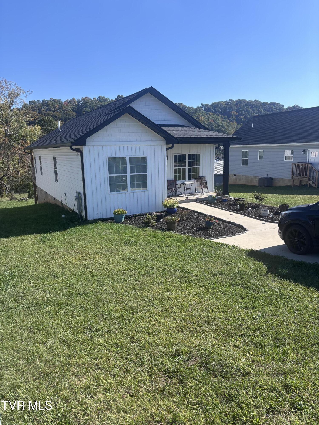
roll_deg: +0.8
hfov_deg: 53.1
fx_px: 319
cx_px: 160
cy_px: 212
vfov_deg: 67.3
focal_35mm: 26
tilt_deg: -9.2
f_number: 1.6
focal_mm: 5.96
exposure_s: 1/2513
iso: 50
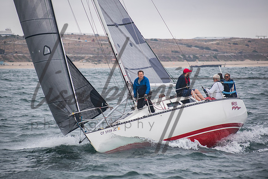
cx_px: 128
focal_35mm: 282
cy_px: 89
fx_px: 2100
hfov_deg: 7.3
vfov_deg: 4.9
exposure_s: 1/500
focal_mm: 175
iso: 400
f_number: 5.6
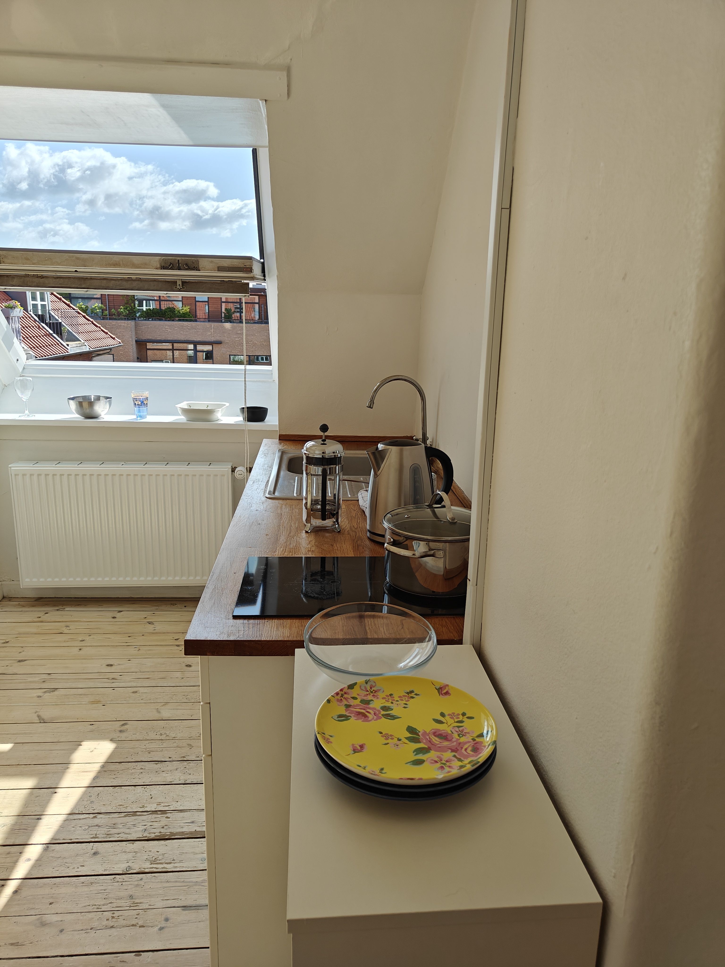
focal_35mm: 24
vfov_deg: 71.6
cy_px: 484
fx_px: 670
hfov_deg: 56.8
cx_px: 362
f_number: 1.8
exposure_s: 1/2204
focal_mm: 5.59
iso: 50
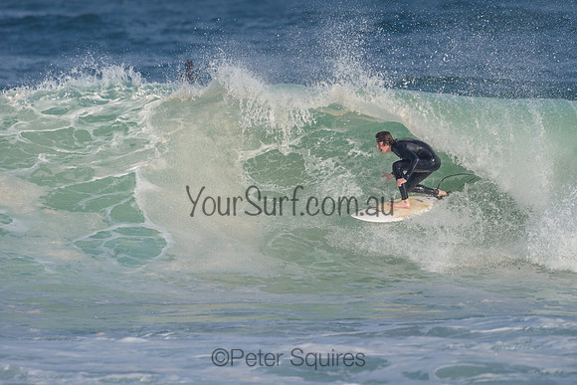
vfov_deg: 2.2
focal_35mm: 613
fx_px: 9820
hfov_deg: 3.4
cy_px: 184
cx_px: 352
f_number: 5.6
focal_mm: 500
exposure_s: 1/2000
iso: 180
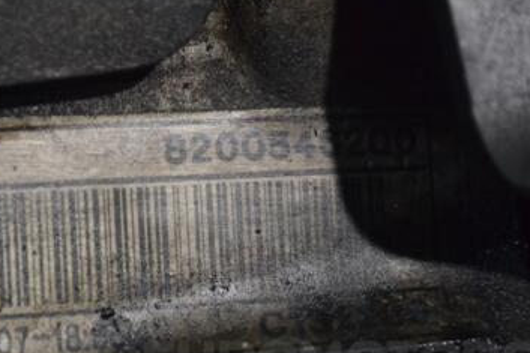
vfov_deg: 11.9
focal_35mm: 115
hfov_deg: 17.7
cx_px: 116
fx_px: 1690
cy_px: 164
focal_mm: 45
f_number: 6.3
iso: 3200
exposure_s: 1/160
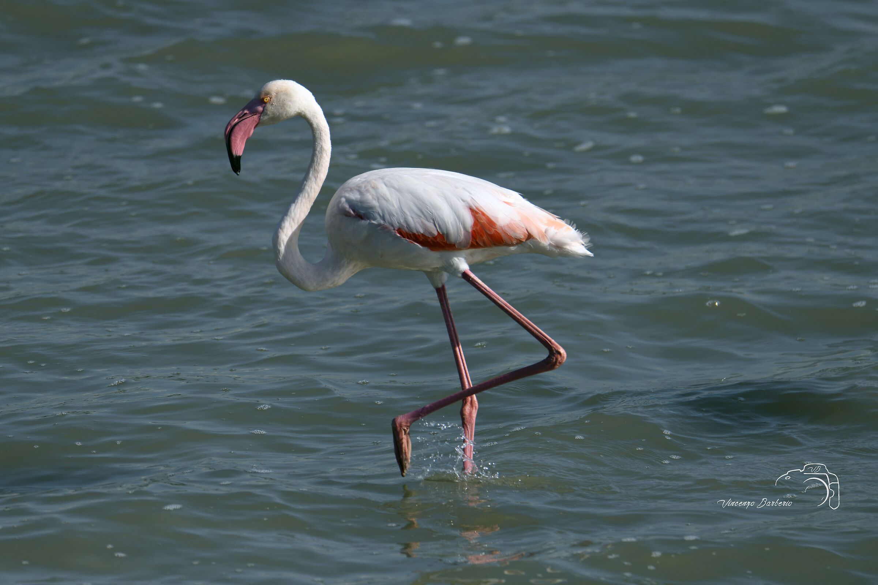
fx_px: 14632
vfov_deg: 2.3
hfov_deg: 3.4
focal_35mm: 600
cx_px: 439
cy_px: 292
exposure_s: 1/2000
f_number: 8
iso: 400
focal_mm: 600
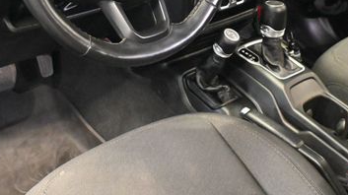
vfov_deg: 19.9
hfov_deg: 35.8
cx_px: 158
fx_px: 539
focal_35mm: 58
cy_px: -5
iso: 12800
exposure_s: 1/30
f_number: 3.8
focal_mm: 20.5
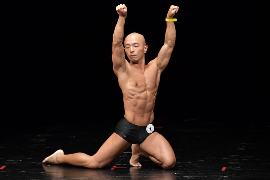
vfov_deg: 3.1
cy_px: 90
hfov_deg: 4.6
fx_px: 3373
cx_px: 135
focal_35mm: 450
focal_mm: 300
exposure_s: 1/400
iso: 3200
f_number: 5.6
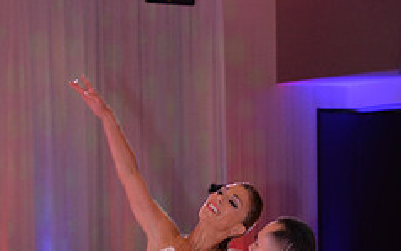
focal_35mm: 228
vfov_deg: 5.7
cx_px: 132
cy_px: 387
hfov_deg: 9.2
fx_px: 2493
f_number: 5
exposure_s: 1/250
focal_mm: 92
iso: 1600
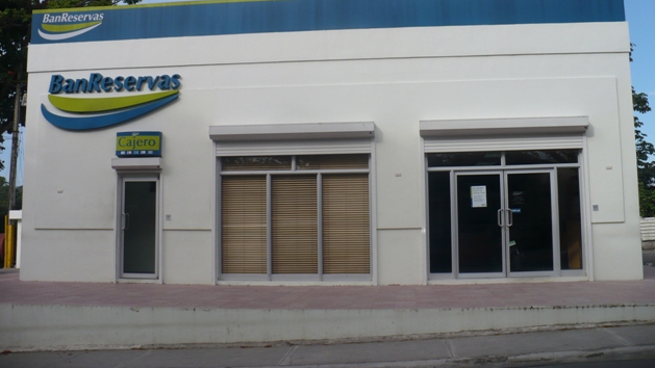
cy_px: 122
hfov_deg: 49.4
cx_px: 328
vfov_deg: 28.8
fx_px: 712
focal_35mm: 41
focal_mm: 6.1
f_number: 8
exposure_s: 1/200
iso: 100
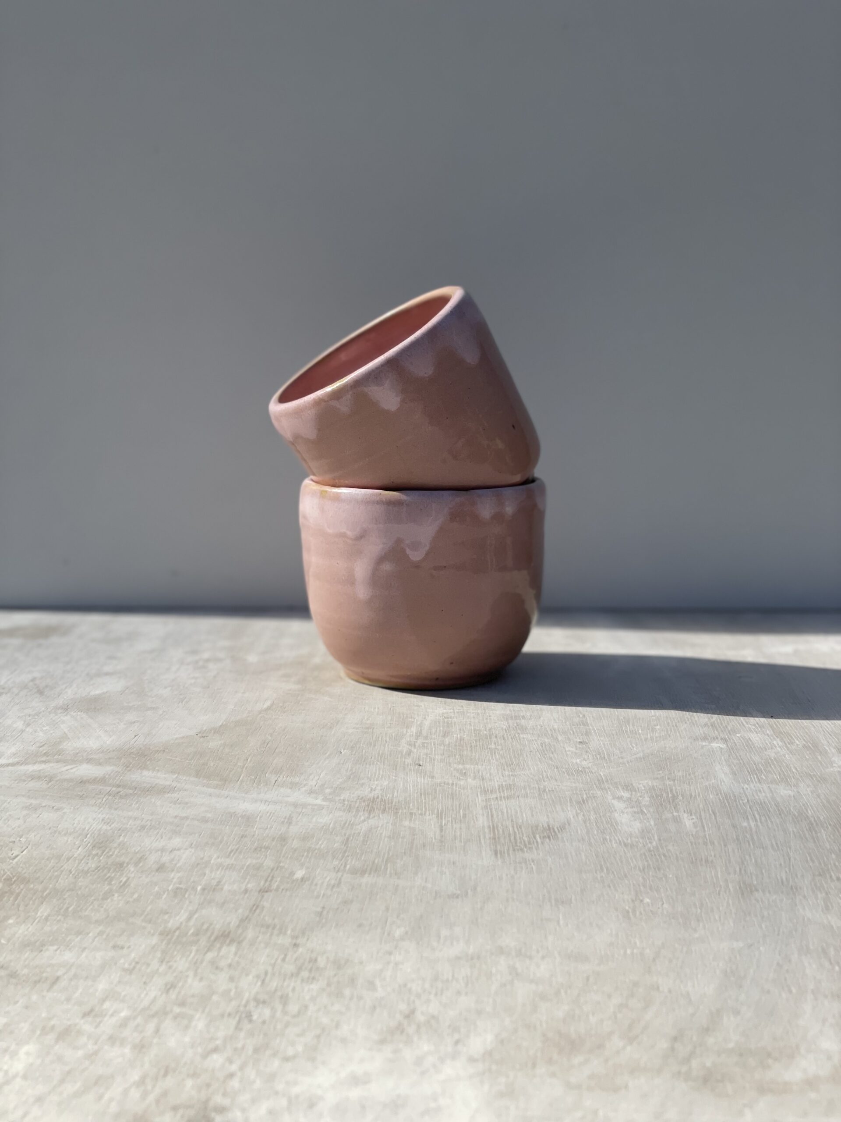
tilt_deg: -7.4
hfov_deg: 28.0
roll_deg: -0.3
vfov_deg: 36.8
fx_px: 1684
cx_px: 420
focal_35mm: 52
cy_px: 561
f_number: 2
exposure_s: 1/1916
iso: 32
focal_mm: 6
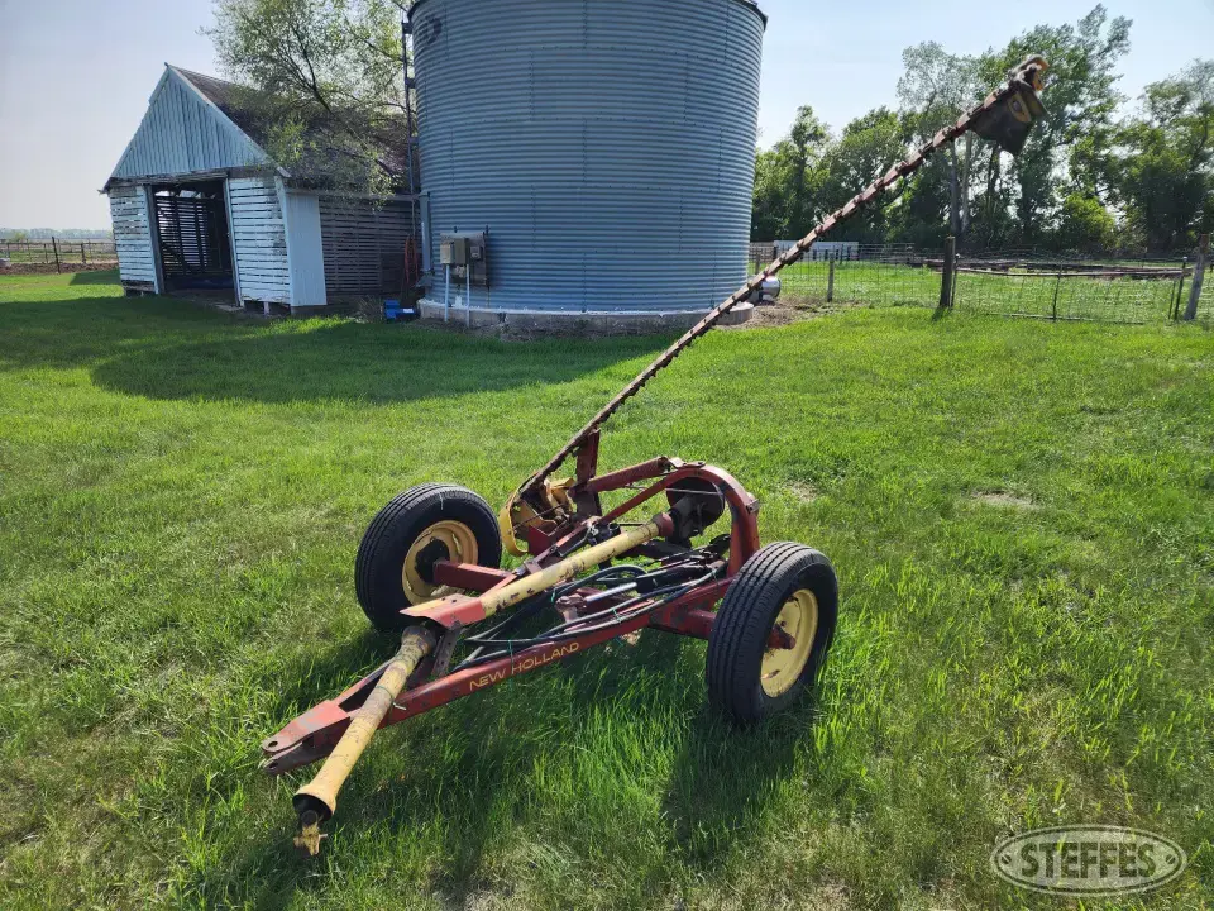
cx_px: 607
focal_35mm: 23
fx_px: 807
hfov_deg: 73.9
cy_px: 456
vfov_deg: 58.9
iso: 12
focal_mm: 6.4
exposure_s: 1/845
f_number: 1.8
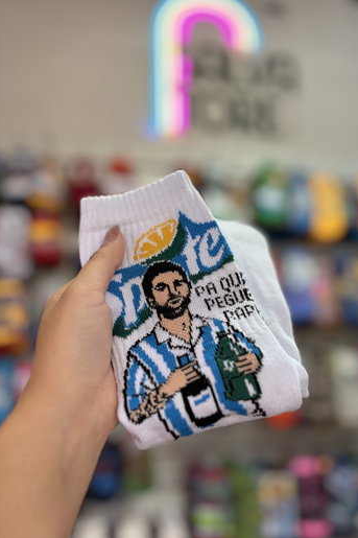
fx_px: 418
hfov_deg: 46.2
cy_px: 270
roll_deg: +0.4
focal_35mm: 28
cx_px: 206
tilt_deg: +9.9
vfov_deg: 65.5
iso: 100
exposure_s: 1/100
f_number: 1.6
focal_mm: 5.96
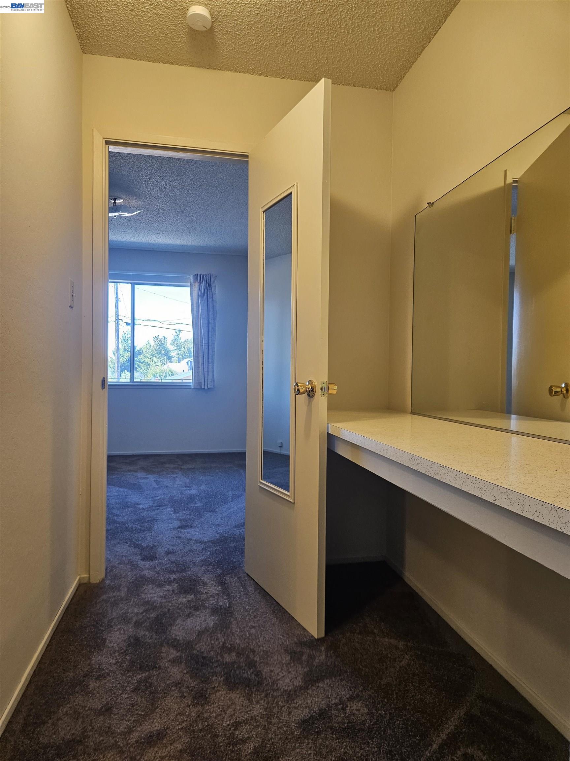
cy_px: 380
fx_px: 505
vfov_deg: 73.9
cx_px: 285
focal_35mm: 23
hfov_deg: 58.9
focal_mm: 5.4
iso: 160
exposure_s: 1/120
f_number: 1.8
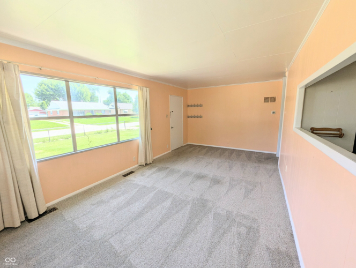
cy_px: 134
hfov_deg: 106.1
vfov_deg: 90.1
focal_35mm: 13
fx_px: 134
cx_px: 178
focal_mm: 1.95
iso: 46
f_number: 2.2
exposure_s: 1/553
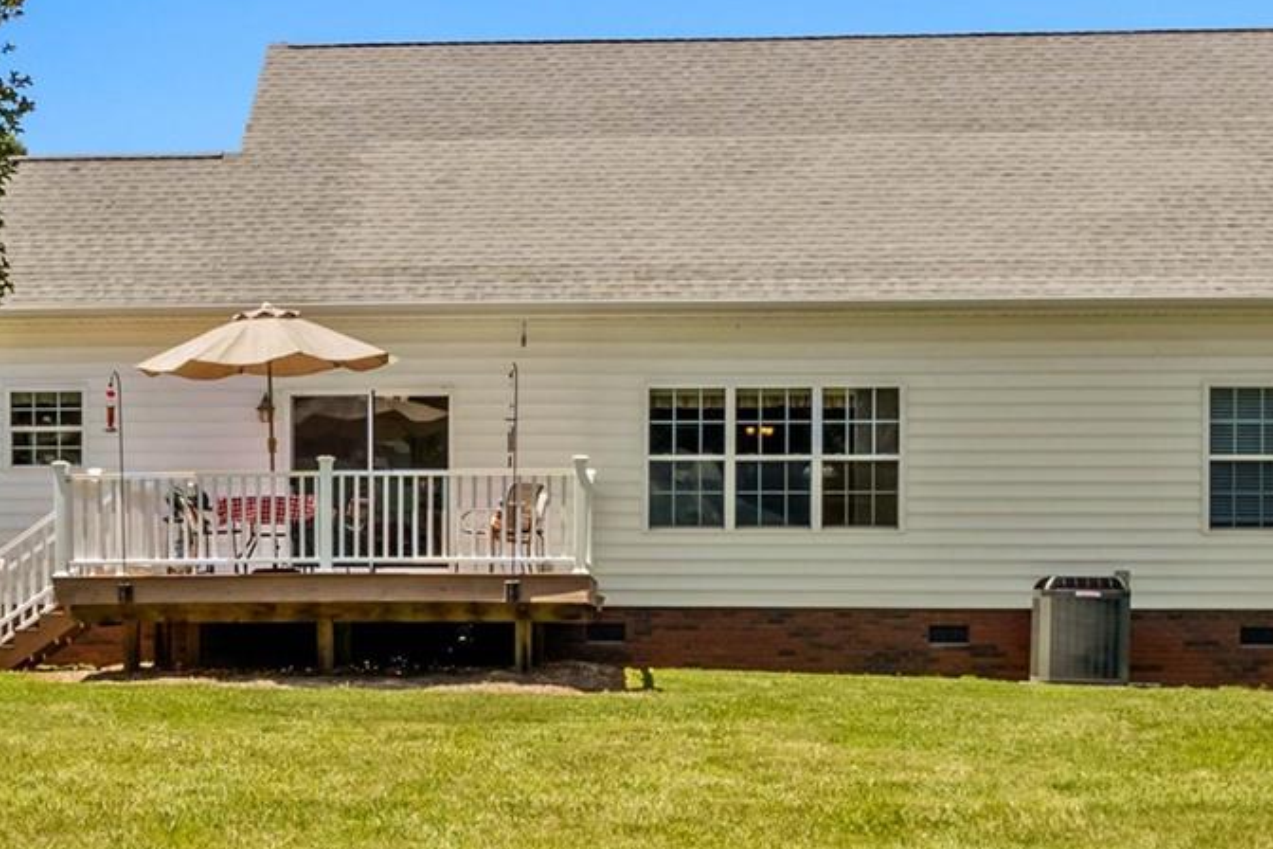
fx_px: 2369
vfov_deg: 20.2
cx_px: 379
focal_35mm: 67
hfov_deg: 29.8
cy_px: 638
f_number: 2.8
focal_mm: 8.38
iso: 100
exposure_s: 1/1000
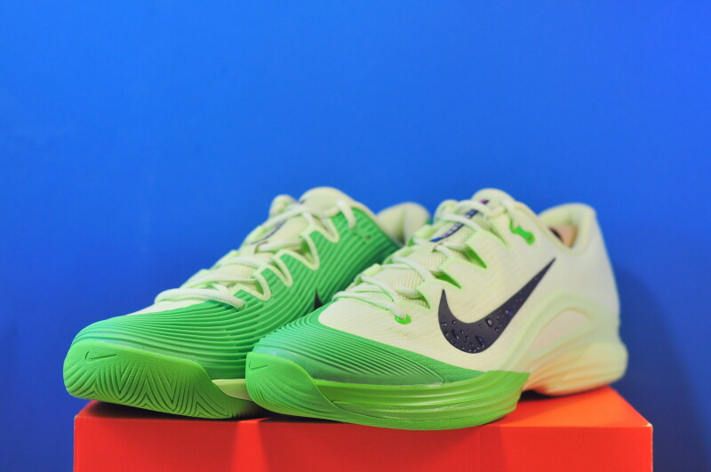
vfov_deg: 18.1
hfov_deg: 27.0
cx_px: 356
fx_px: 1479
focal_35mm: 75
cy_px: 236
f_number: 2.5
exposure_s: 1/320
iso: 250
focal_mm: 50
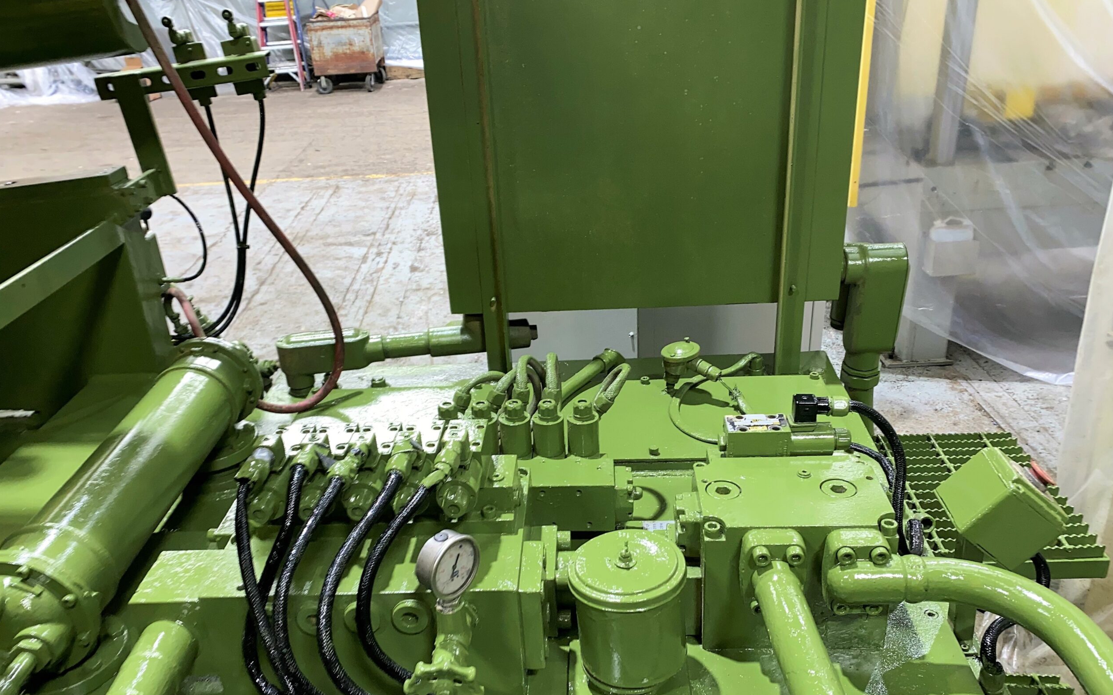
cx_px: 564
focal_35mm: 28
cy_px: 401
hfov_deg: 66.5
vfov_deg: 44.4
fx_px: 849
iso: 50
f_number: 1.8
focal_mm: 4.25
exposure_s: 1/15
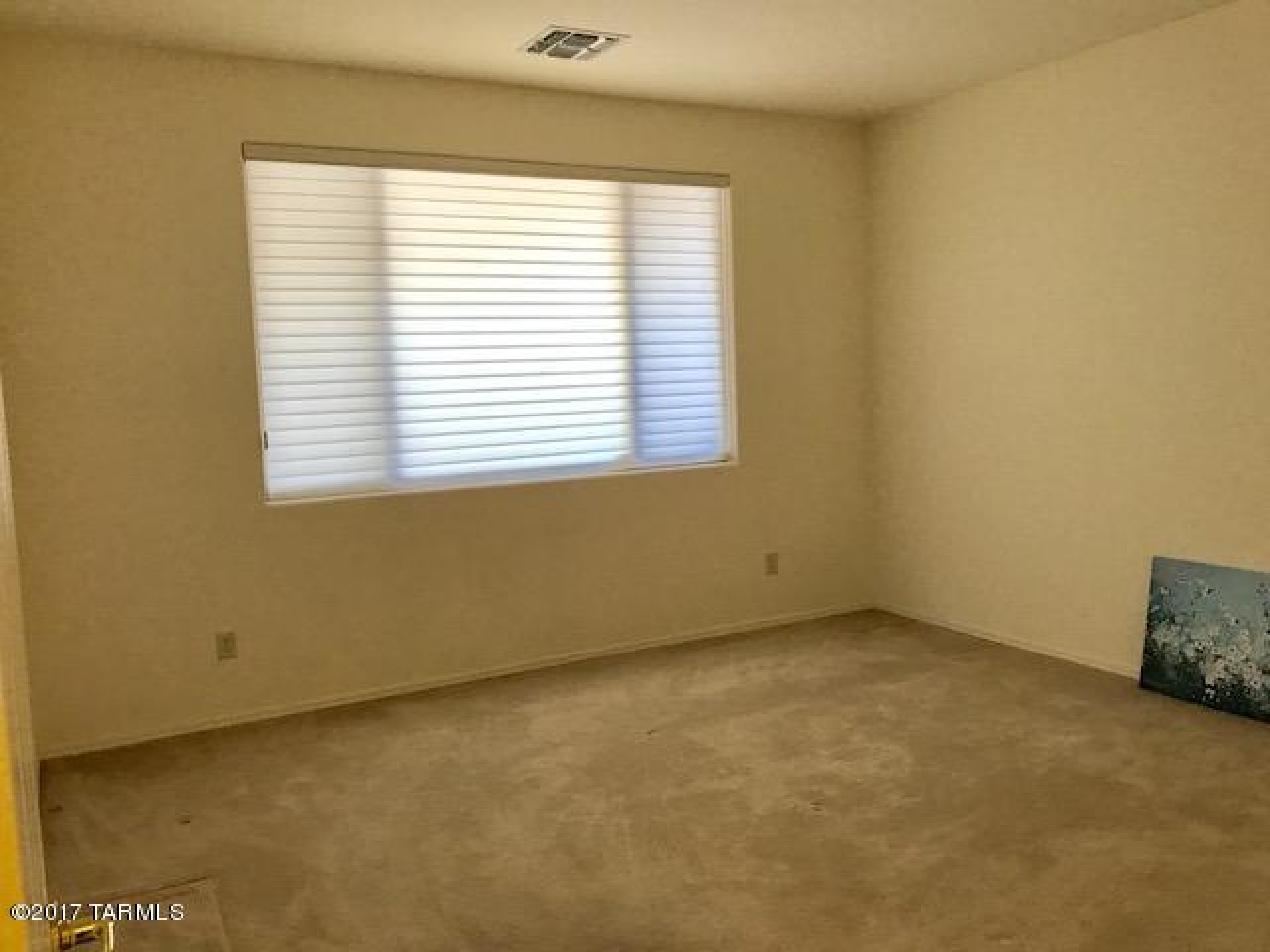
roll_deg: +1.9
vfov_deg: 49.7
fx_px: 1027
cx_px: 635
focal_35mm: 28
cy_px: 476
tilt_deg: -5.6
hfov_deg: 63.4
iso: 25
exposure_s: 1/40
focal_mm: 3.99
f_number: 1.8
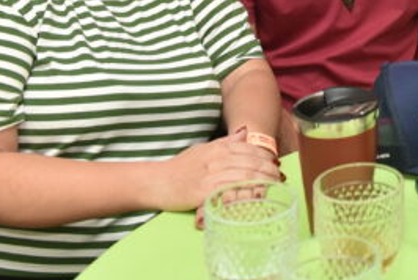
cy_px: -223
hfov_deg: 15.6
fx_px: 1430
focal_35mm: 123
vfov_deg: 10.5
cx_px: 588
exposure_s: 1/125
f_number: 3.2
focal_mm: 32
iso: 1600
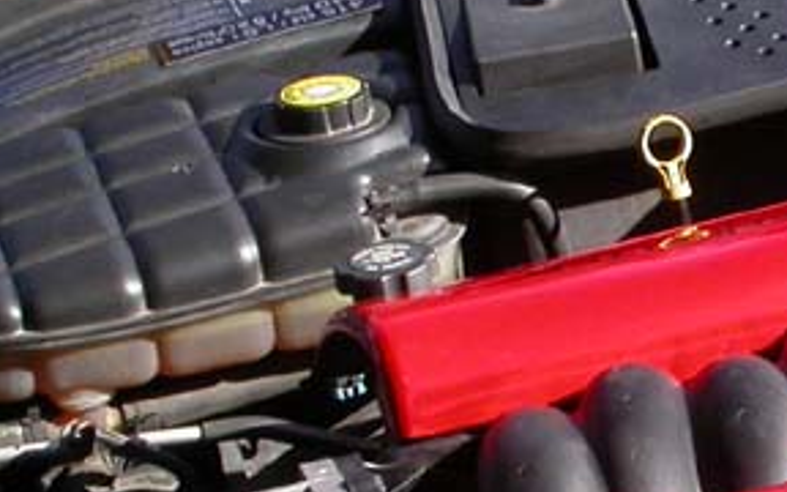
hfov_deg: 14.4
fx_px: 3067
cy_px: 350
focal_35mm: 143
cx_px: 784
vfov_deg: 9.2
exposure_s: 1/218
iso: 100
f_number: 6
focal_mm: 7.85
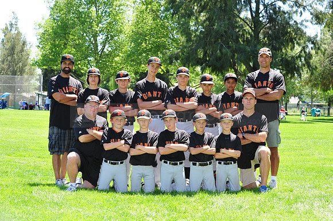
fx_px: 740
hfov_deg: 25.4
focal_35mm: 80
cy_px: 110
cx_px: 166
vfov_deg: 17.0
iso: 200
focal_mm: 80
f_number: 8
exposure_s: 1/125
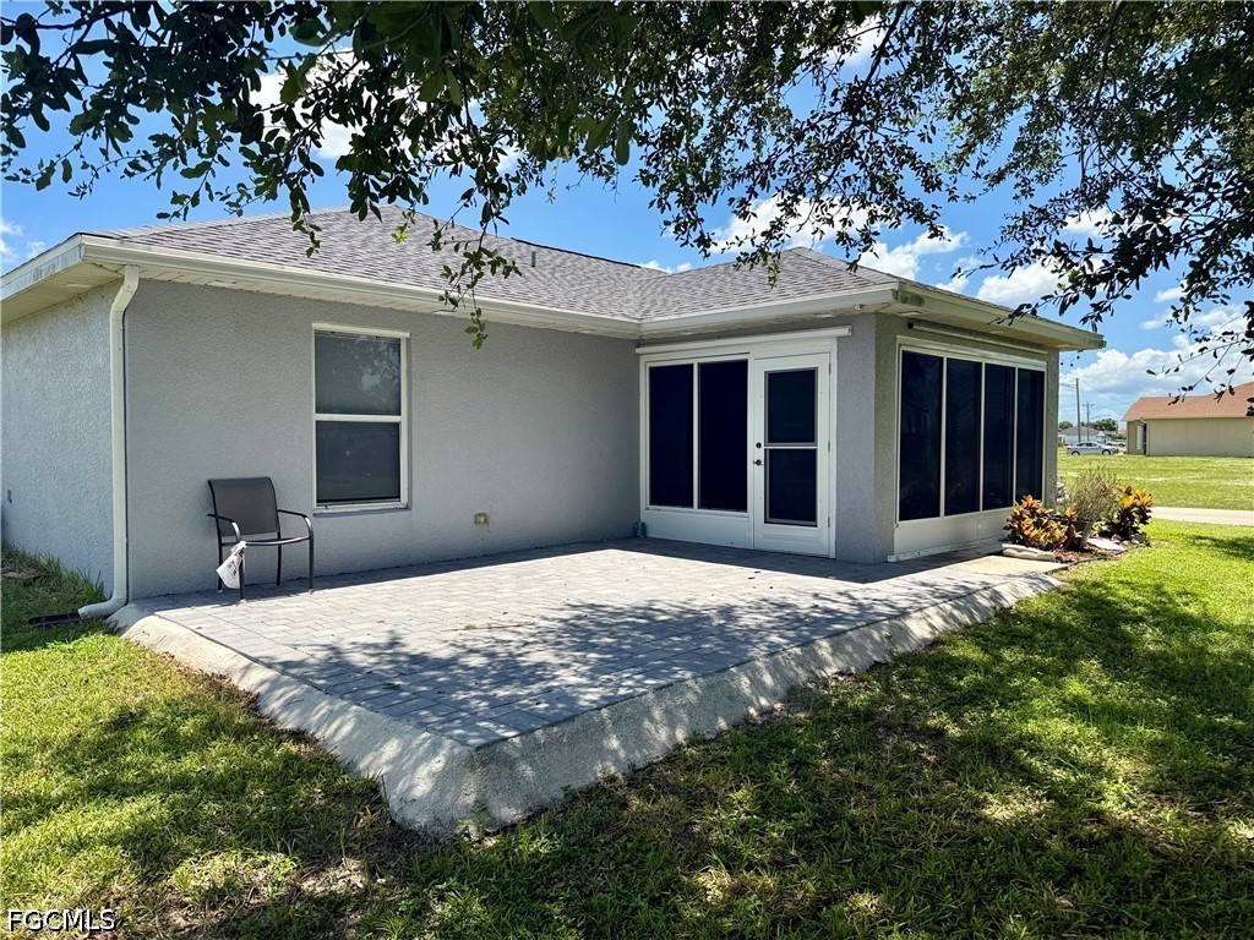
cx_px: 627
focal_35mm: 24
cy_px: 470
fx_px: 869
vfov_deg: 56.8
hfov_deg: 71.6
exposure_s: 1/3145
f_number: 1.78
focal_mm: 6.76
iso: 80
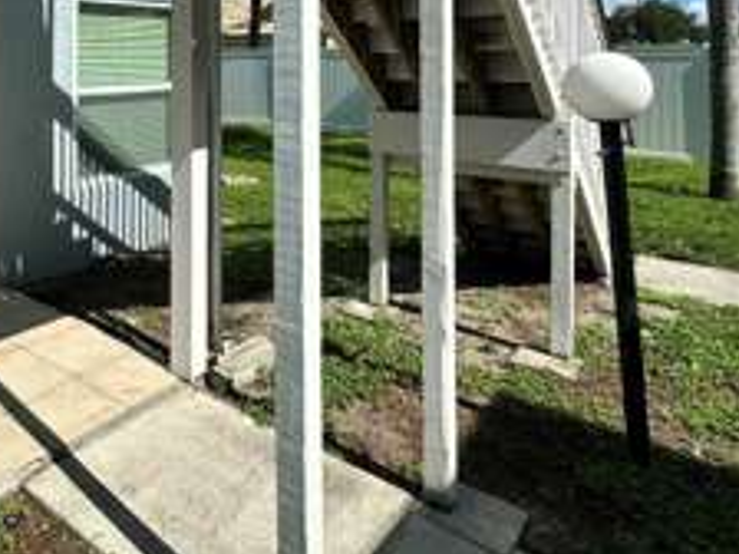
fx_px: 640
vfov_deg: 42.8
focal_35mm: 30
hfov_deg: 54.2
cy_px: 53
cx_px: 109
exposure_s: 1/2451
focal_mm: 2.22
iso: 50
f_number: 2.2
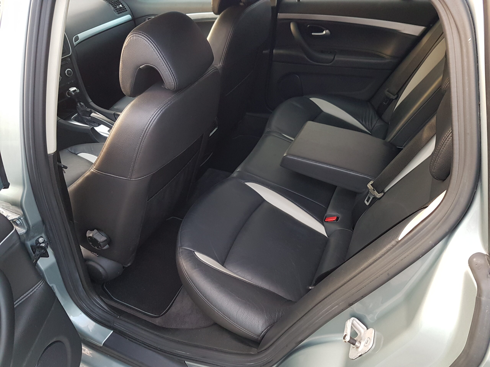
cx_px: 245
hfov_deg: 67.3
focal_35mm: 26
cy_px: 184
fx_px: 368
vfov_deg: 53.1
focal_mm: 4.2
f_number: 1.7
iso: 160
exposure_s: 1/25
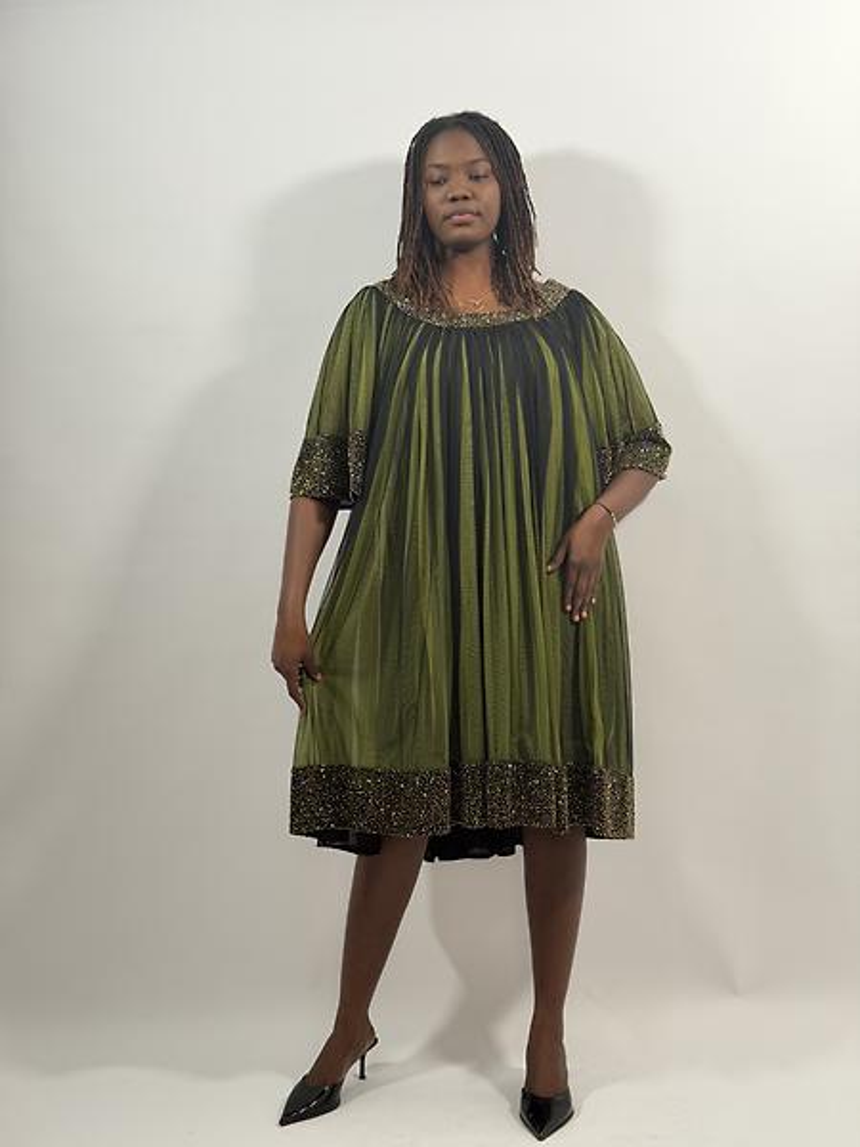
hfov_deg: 30.3
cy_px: 574
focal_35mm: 48
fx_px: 1590
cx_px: 430
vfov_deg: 39.7
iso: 80
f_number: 1.78
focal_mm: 6.76
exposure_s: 1/50
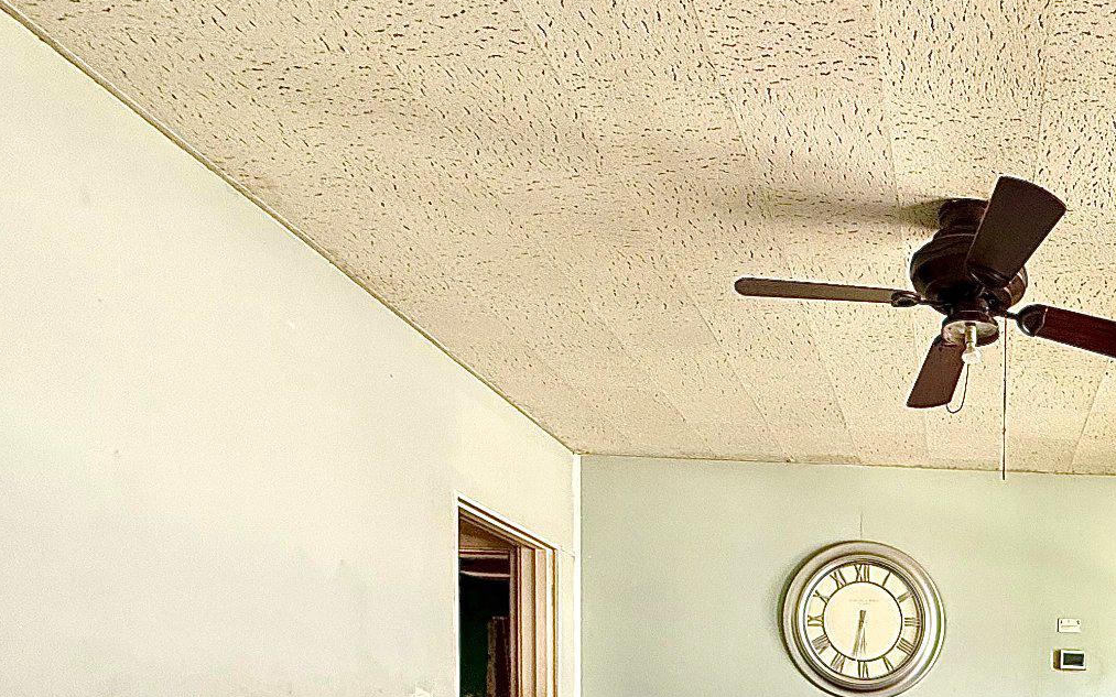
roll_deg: -0.8
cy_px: 787
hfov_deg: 53.0
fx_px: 912
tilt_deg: -0.5
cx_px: 1055
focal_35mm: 30
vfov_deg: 35.2
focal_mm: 2.22
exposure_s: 1/99
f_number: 2.2
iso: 320
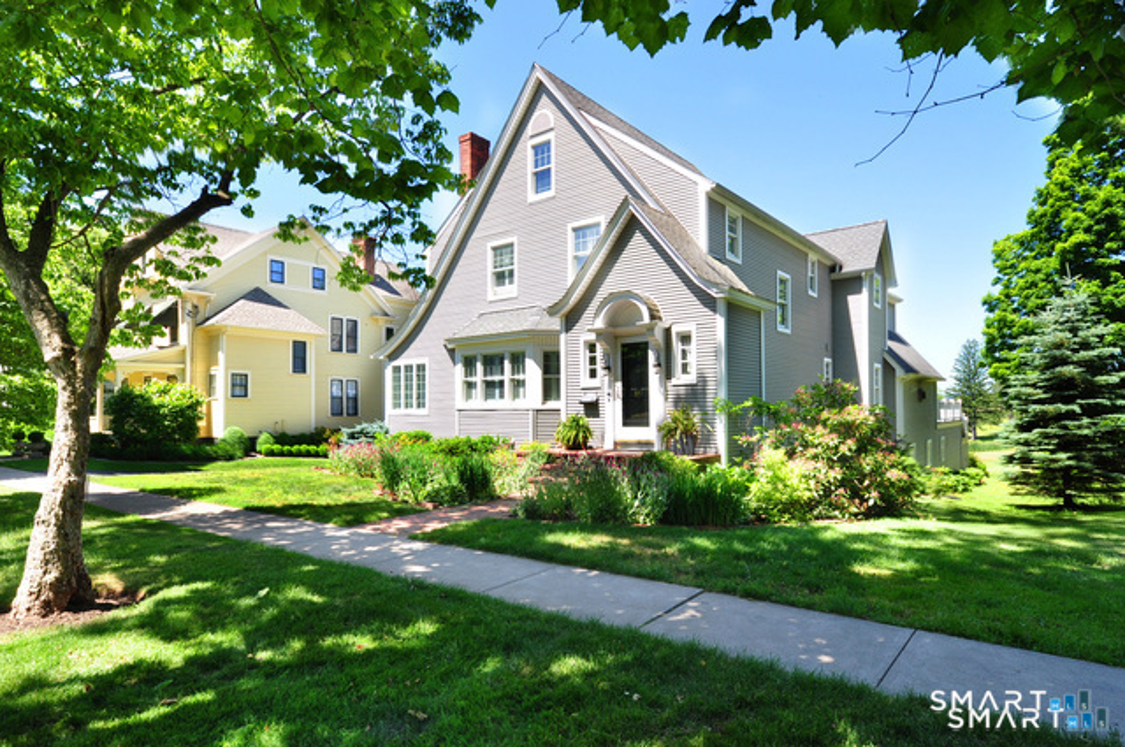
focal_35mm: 20
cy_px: 374
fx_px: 609
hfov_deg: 85.5
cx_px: 562
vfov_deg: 63.1
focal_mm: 13
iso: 250
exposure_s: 1/60
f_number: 9
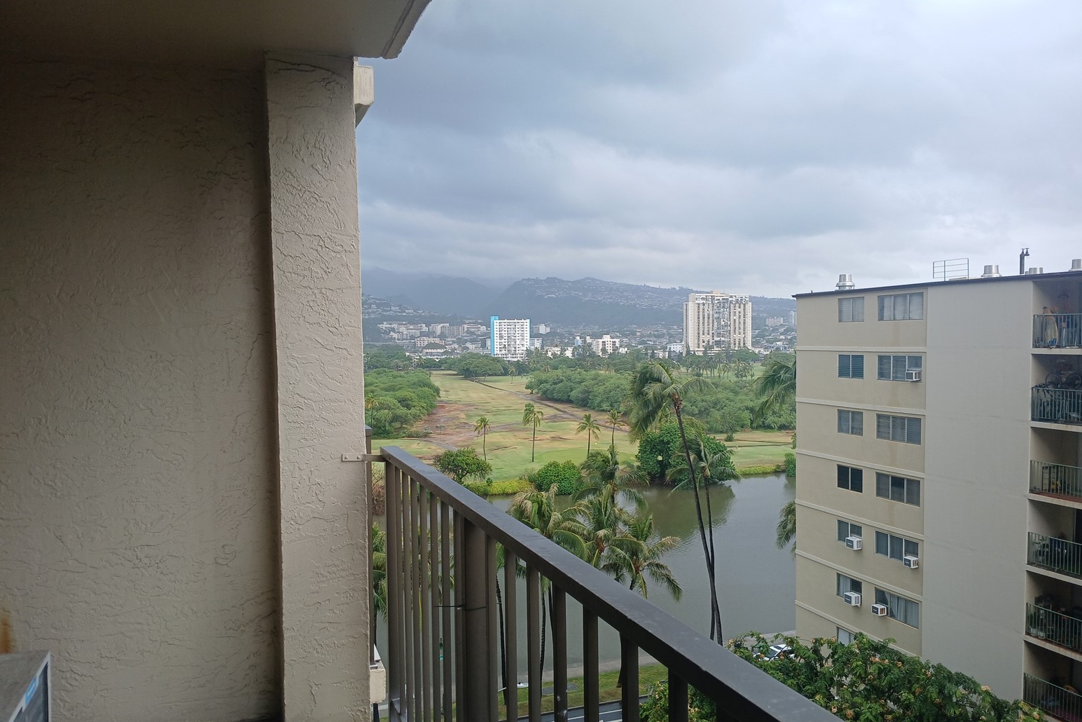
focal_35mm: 28
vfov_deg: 46.4
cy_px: 389
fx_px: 841
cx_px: 553
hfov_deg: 65.5
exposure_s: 1/193
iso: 20
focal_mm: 3.98
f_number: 1.8
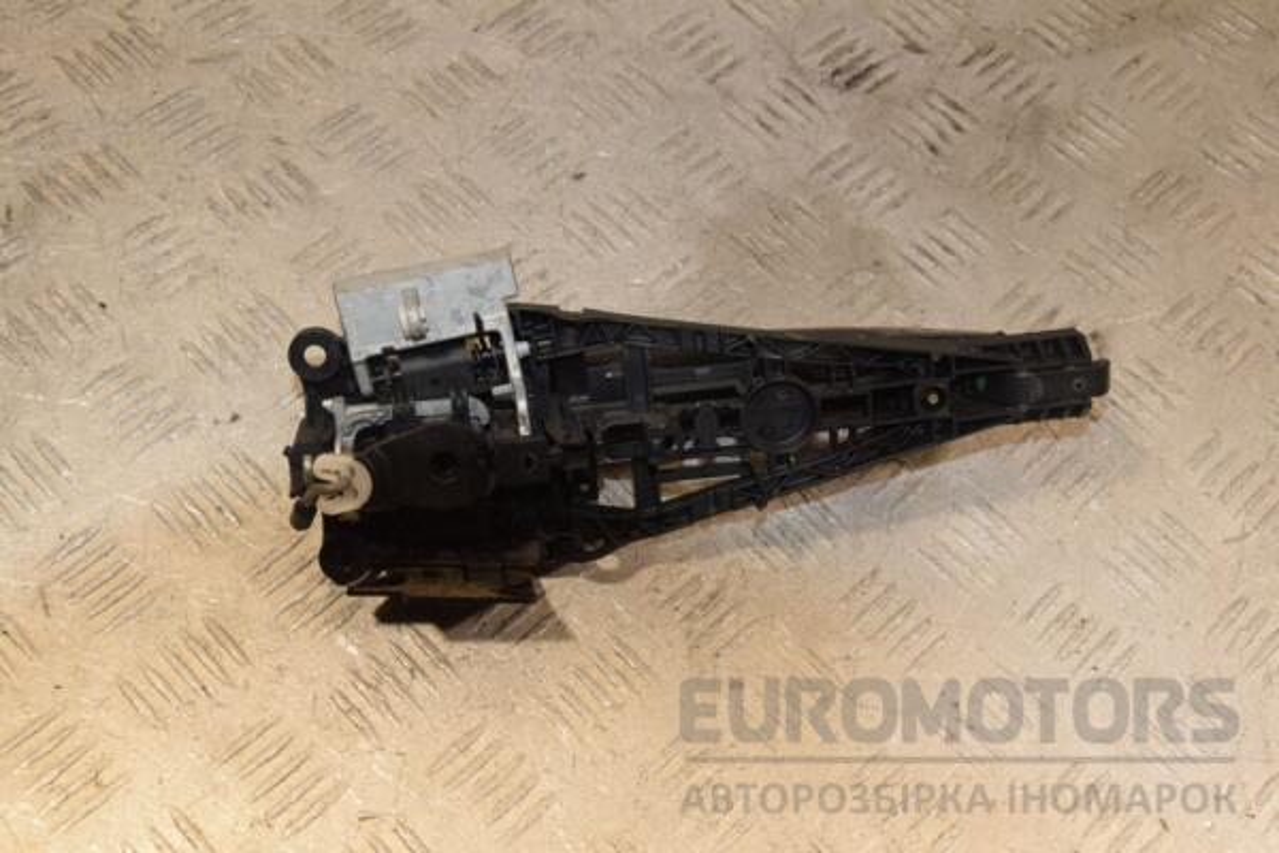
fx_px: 1705
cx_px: 640
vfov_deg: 28.1
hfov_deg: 41.1
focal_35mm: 48
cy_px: 426
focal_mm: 32
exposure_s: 1/200
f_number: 9
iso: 1600
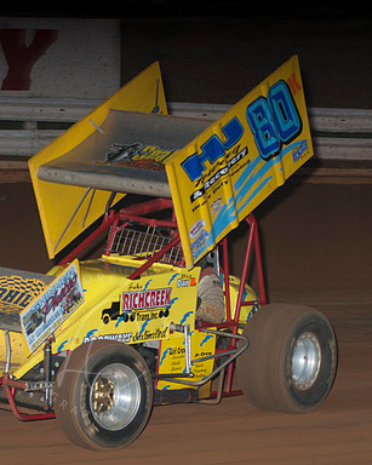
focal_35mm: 183
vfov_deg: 10.6
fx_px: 2519
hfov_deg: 8.4
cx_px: 101
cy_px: 234
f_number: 4
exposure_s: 1/400
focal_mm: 86
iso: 200
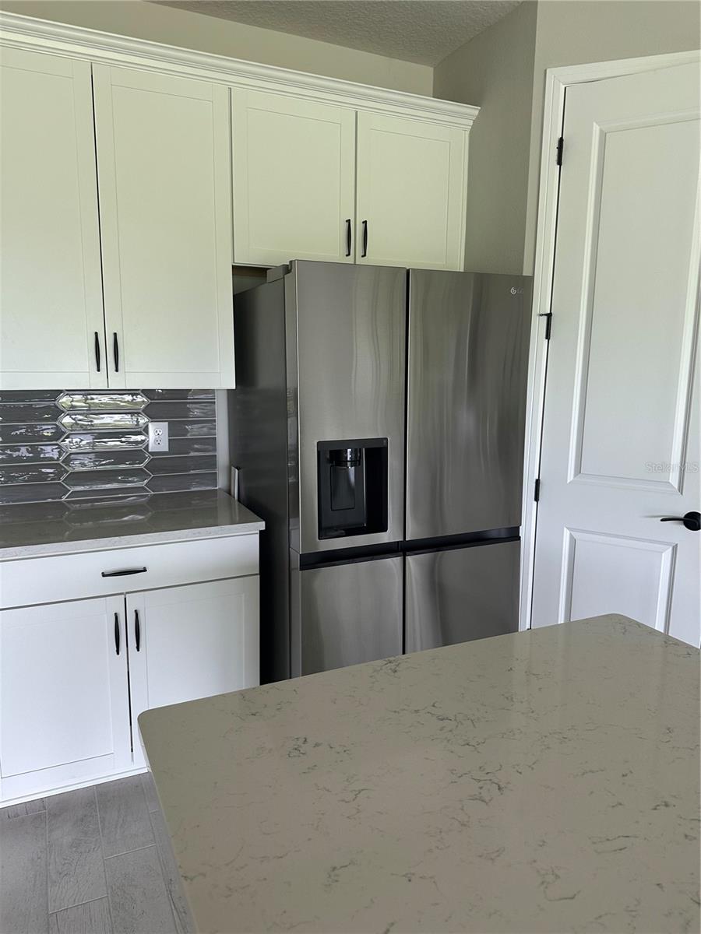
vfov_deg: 71.6
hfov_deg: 56.8
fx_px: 648
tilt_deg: -7.2
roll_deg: -2.0
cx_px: 350
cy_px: 467
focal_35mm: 24
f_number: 1.78
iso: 125
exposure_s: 1/121
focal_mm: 6.86
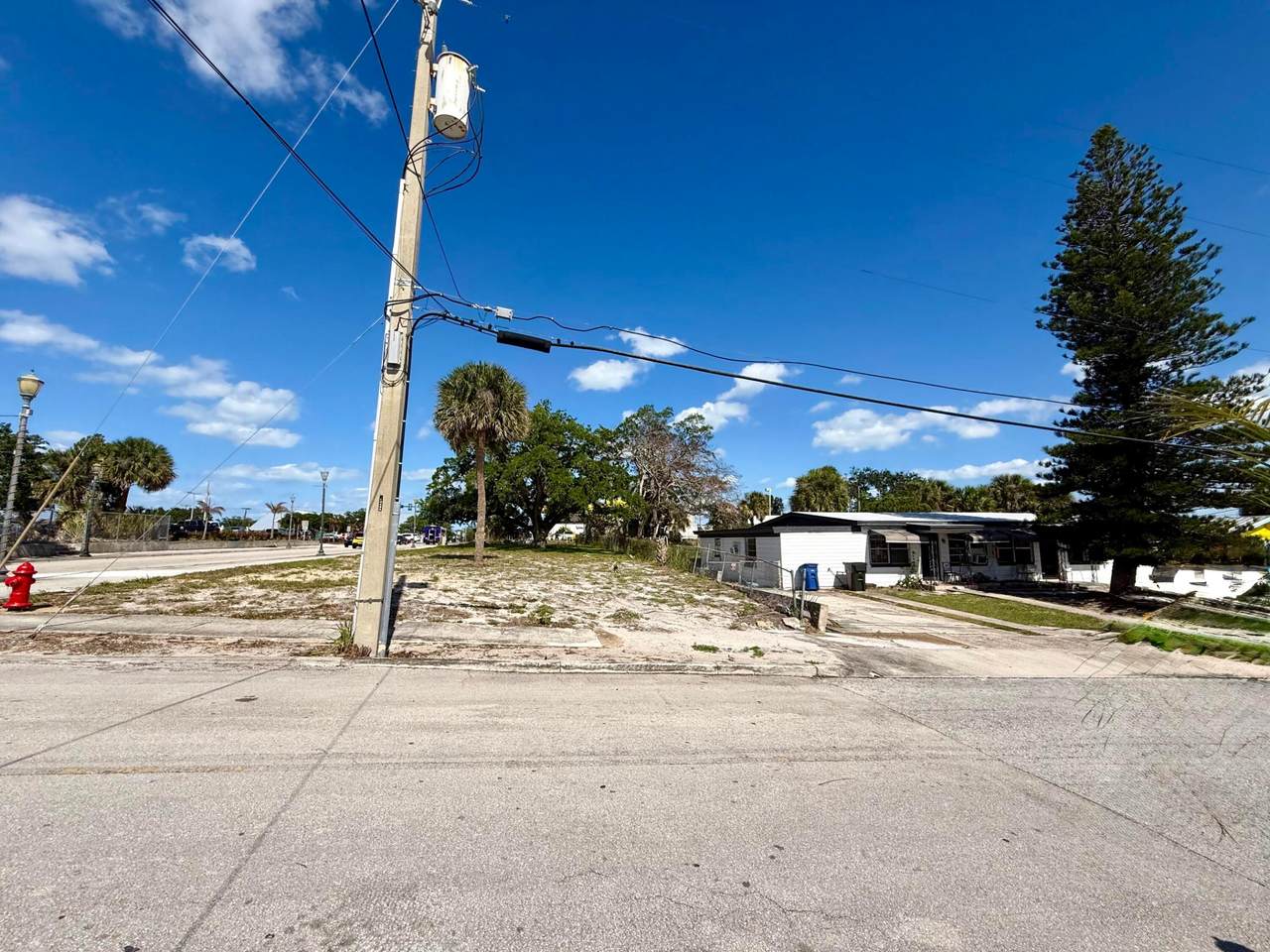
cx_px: 635
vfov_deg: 85.7
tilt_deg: +8.6
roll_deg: +0.3
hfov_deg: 102.1
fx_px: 514
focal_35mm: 14
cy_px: 476
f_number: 2.2
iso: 50
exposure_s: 1/4149
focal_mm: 2.22
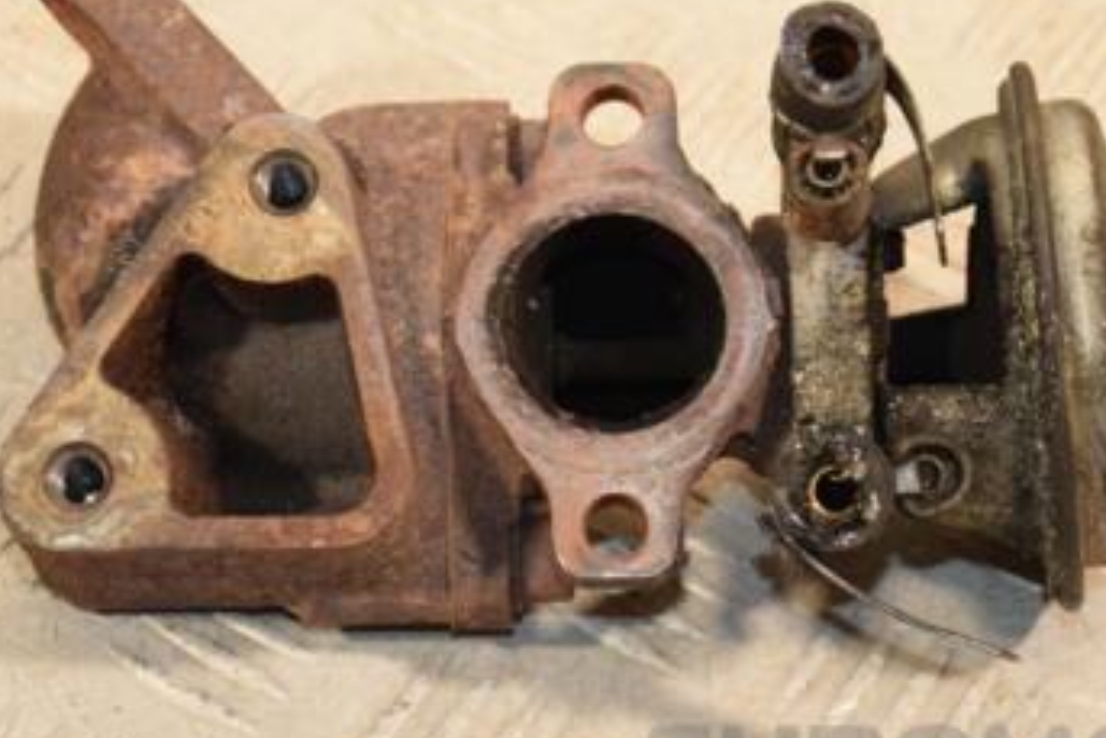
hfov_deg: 13.5
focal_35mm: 152
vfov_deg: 9.0
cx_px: 587
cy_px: 345
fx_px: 4672
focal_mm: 58
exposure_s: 1/200
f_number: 5.6
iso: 800
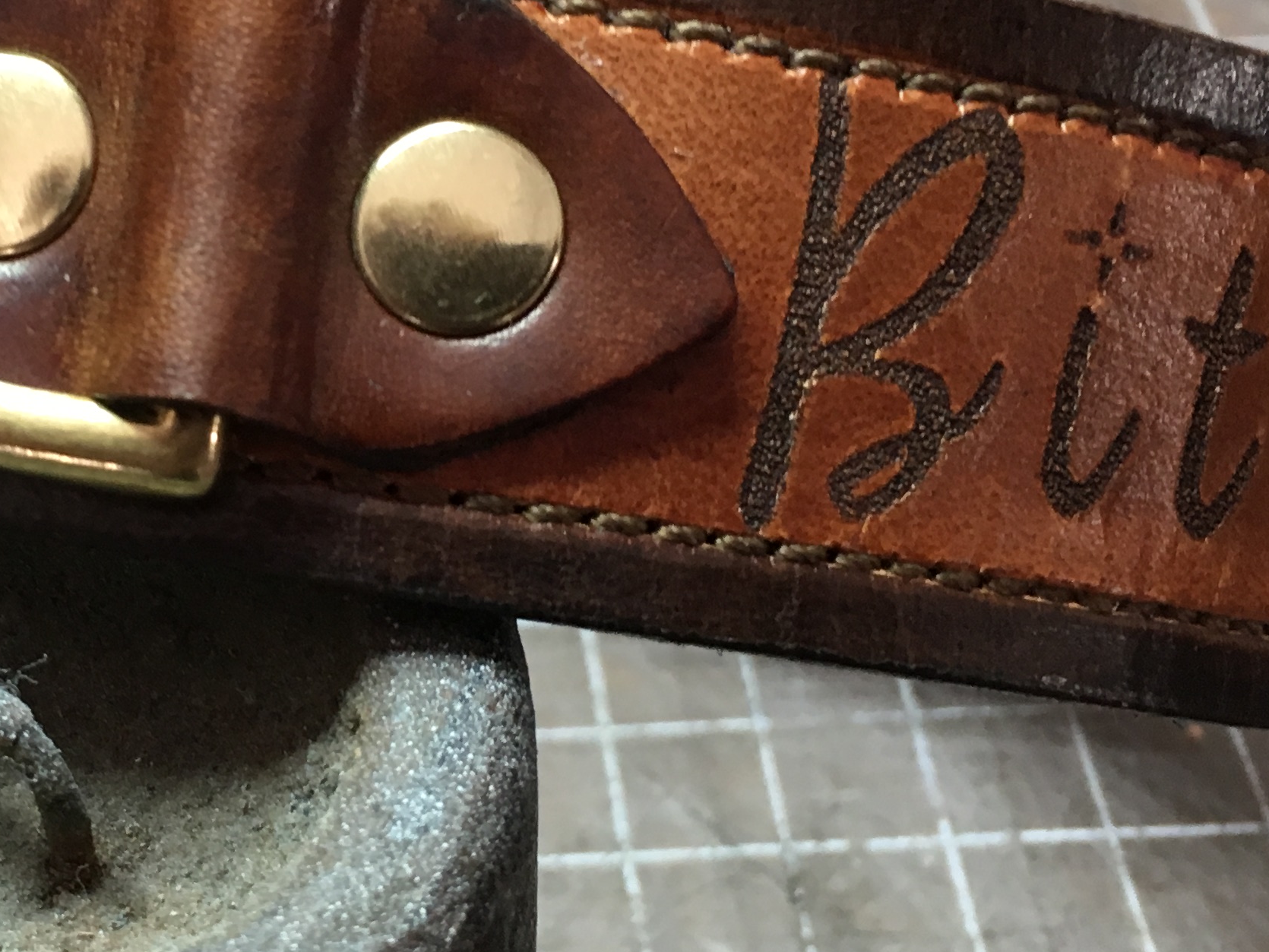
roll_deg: +2.3
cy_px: 444
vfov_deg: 21.0
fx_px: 2567
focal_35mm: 70
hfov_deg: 27.0
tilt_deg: -44.9
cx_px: 180
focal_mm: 4.15
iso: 80
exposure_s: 1/30
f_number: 2.2
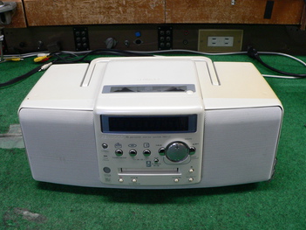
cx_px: 146
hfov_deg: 47.9
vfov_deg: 36.8
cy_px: 111
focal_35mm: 39
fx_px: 345
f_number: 2.8
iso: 200
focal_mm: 6
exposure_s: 1/30
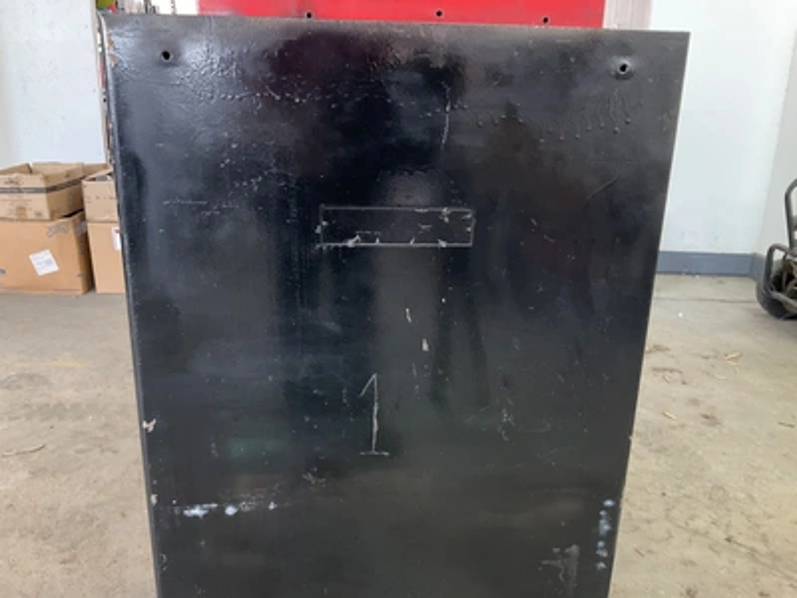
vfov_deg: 48.2
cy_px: 299
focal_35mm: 29
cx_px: 398
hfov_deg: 61.7
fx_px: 668
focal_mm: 3
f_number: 1.8
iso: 320
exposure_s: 1/30
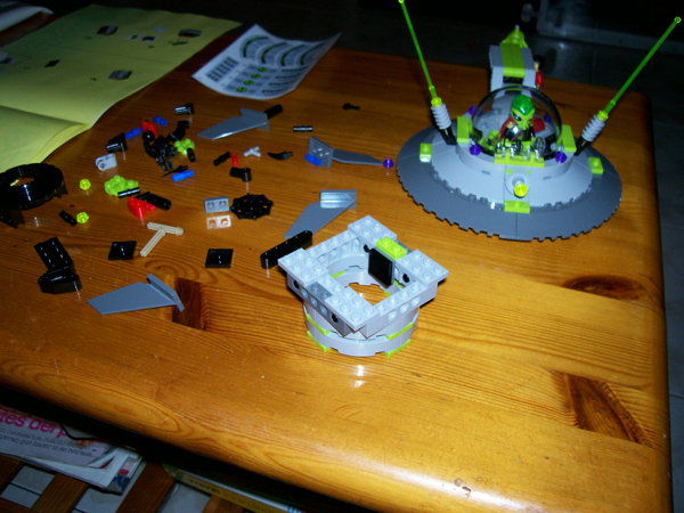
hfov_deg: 54.0
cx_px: 342
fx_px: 672
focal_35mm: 34
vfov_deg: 41.8
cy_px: 256
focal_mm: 5.6
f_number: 2.7
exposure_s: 1/64
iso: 80
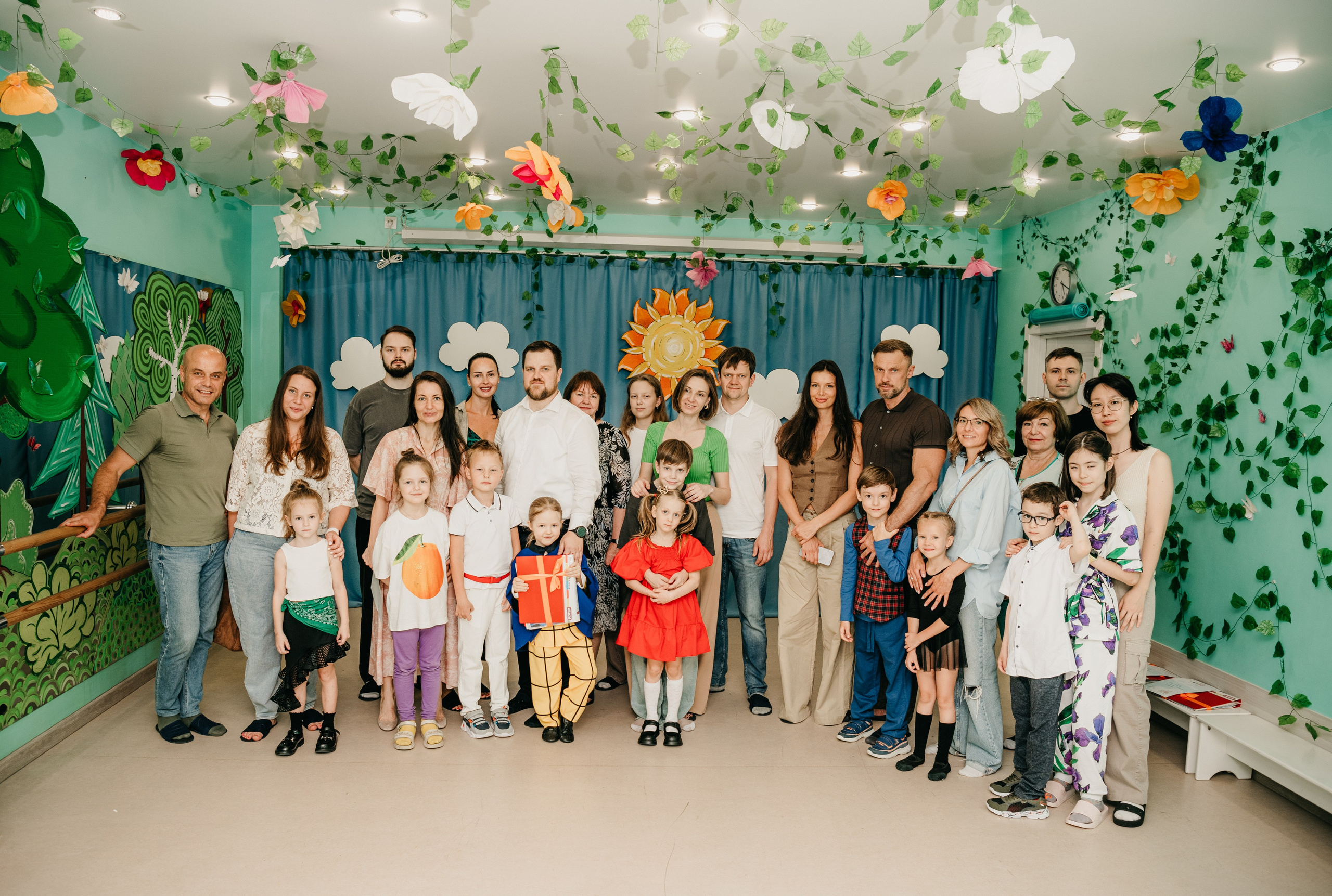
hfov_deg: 70.7
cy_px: 469
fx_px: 938
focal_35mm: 25
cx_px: 629
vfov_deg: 51.1
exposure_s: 1/160
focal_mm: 24
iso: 200
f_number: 4
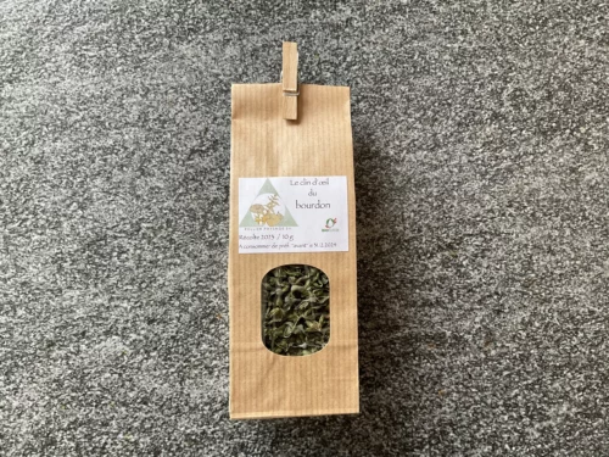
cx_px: 304
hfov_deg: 61.7
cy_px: 228
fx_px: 510
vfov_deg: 48.2
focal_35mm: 29
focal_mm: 3
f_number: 1.8
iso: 64
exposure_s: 1/60
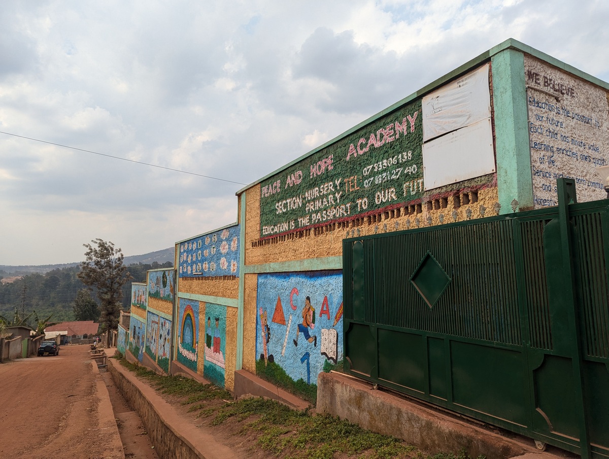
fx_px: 423
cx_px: 304
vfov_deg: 57.0
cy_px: 230
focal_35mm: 24
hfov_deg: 71.5
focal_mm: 6.81
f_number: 1.85
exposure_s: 1/1529
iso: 47
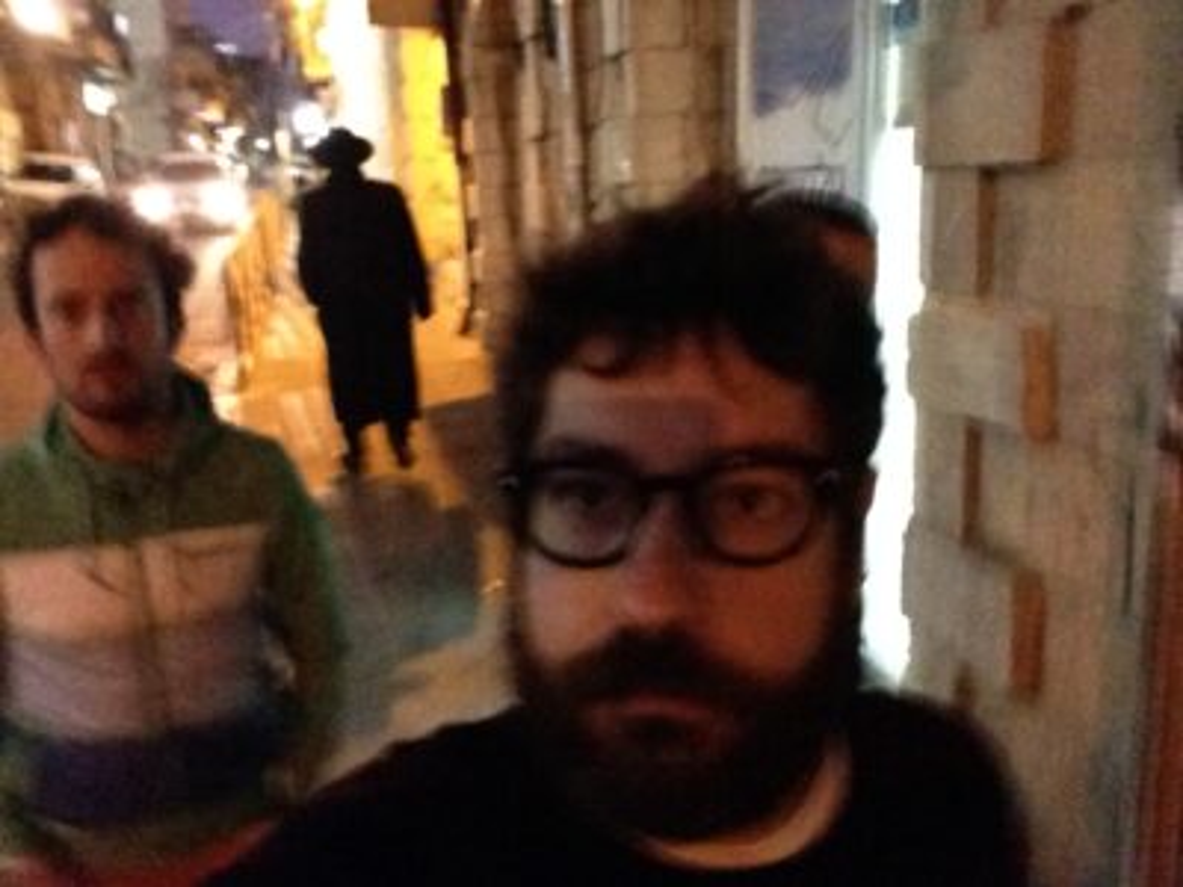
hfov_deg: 52.6
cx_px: 592
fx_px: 1196
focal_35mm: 35
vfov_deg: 40.7
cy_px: 444
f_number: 2.4
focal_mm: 2.18
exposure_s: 1/15
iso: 1000
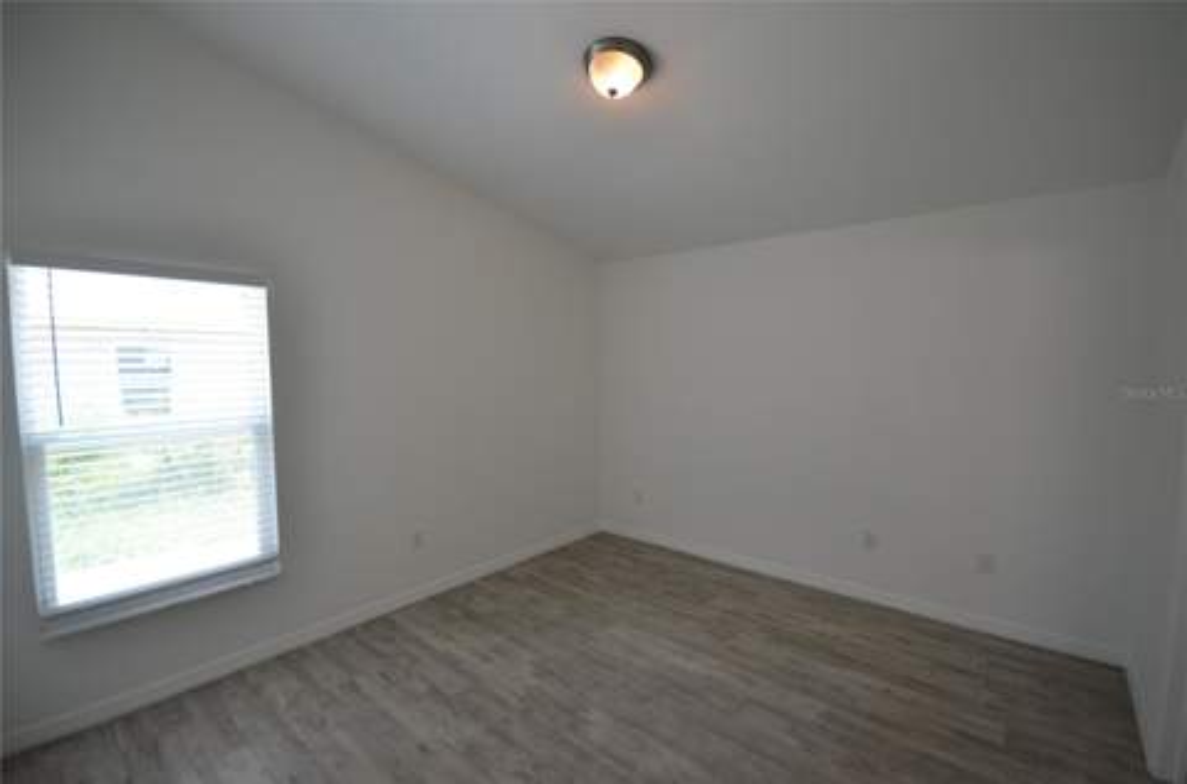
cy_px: 392
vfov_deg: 77.0
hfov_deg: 100.6
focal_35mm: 15
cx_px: 594
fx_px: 493
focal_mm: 10
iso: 400
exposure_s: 1/100
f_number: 5.6
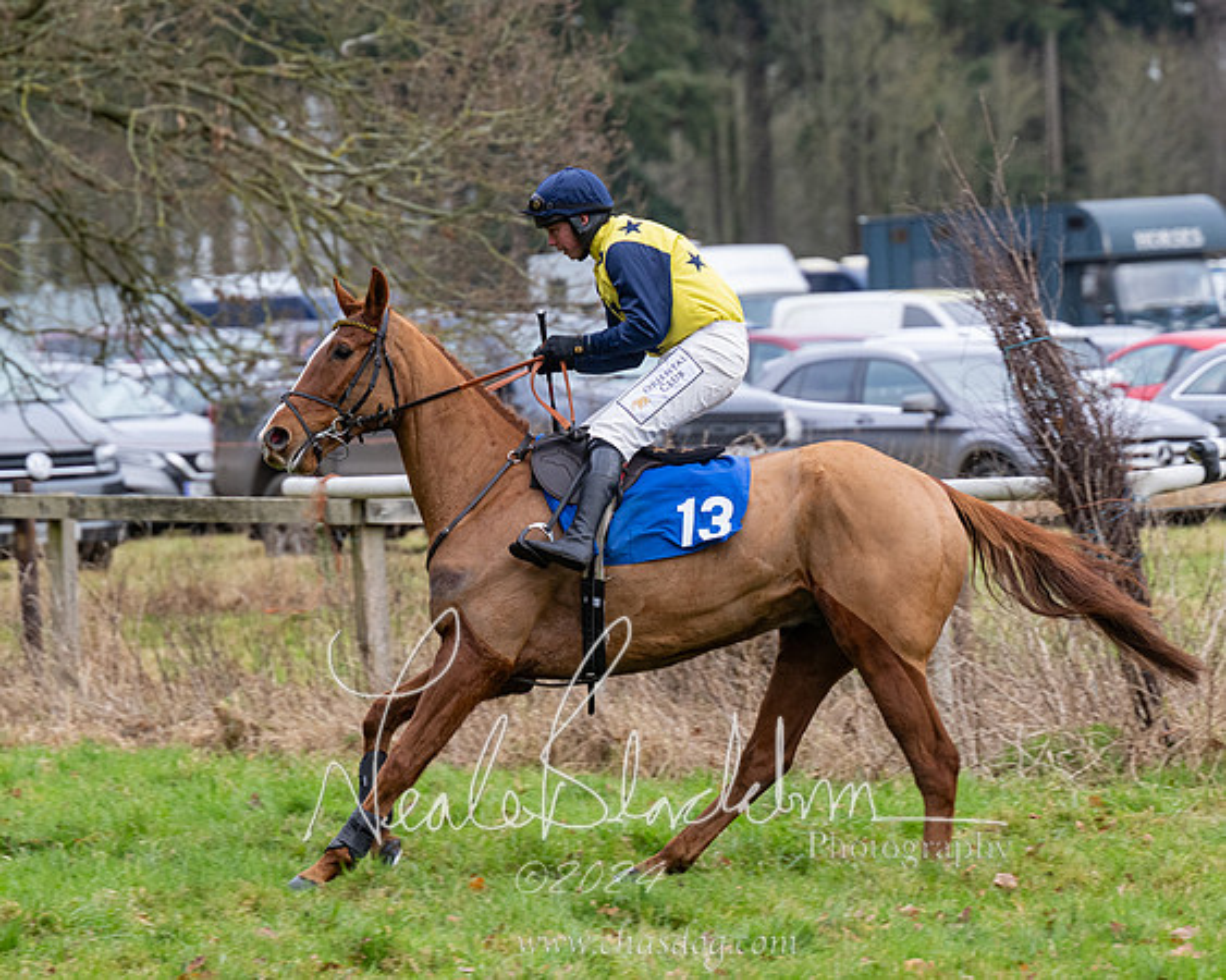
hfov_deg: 6.2
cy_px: 482
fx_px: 11323
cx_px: 718
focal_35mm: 312
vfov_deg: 5.0
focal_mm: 180
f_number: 5
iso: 800
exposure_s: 1/500
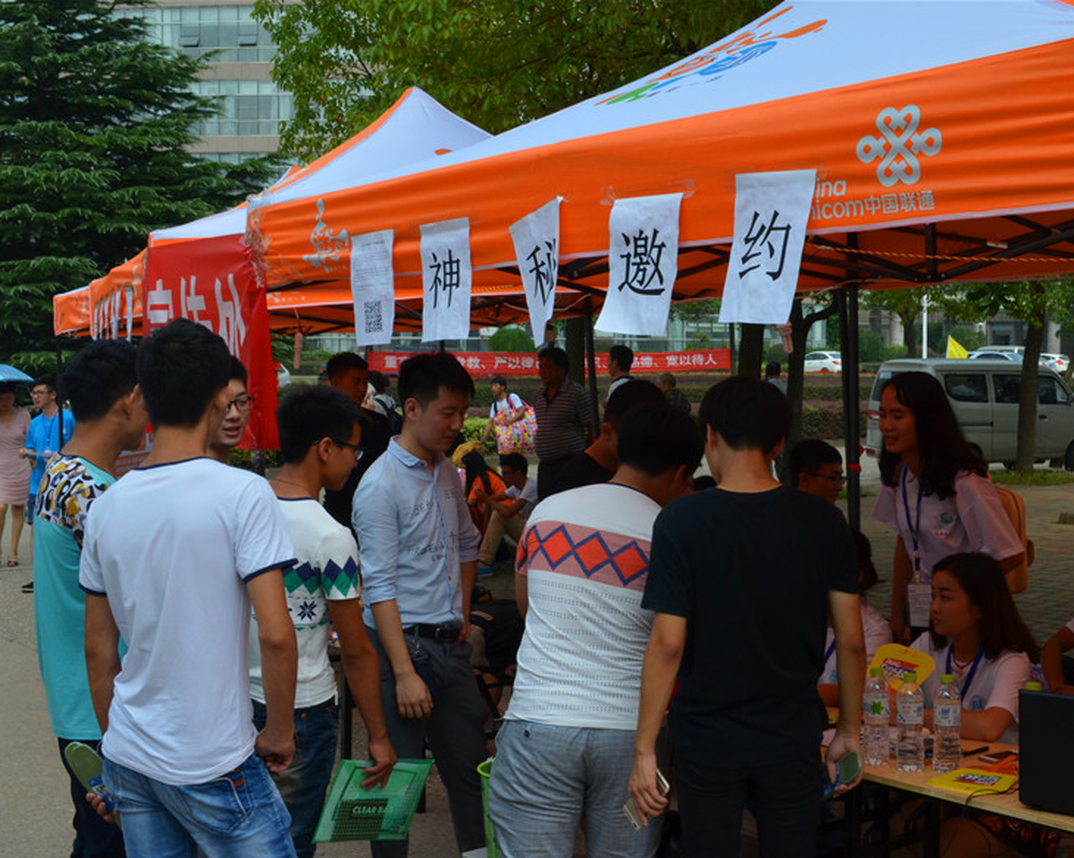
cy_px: 436
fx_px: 1430
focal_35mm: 45
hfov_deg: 41.1
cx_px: 624
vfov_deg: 33.4
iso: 400
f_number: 16
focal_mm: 26
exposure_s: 1/200
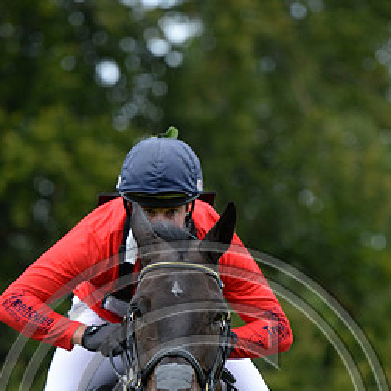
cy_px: 413
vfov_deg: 3.0
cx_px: 192
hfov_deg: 3.0
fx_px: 7489
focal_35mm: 586
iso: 1000
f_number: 6.3
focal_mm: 300
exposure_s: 1/1000
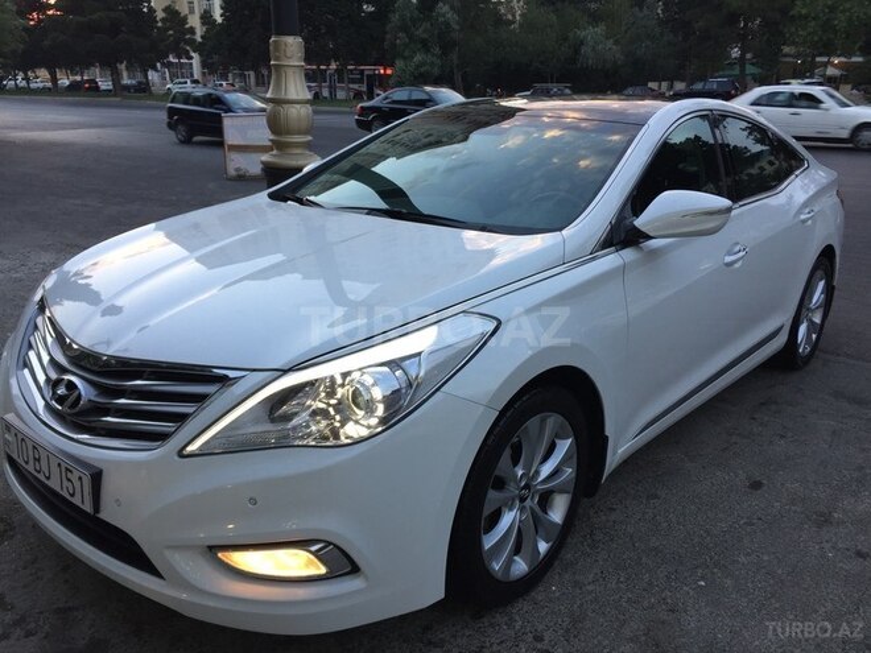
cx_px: 436
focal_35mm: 29
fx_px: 730
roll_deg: -1.0
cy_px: 326
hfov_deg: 61.7
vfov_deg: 48.2
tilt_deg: -18.2
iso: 40
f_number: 2.2
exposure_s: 1/50
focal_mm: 4.15
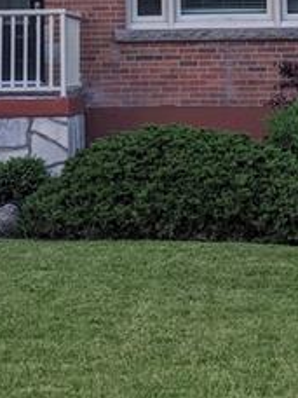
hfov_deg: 16.2
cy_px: -19
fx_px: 1045
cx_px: 120
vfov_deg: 20.7
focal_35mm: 91
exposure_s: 1/451
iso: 57
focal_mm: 4.44
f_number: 1.8
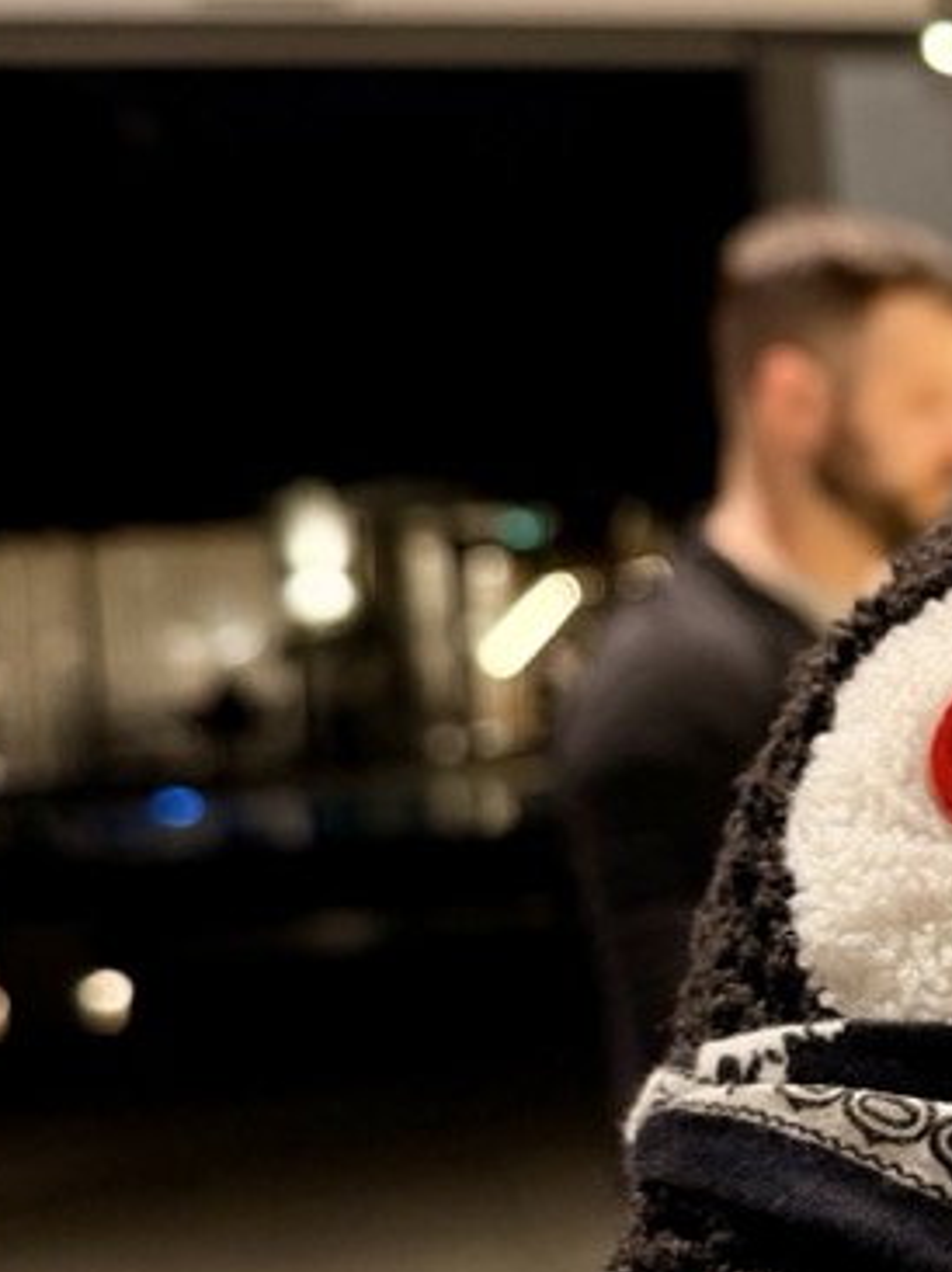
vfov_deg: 23.3
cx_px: 1397
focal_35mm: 84
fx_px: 3084
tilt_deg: -1.7
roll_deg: +2.5
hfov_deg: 16.2
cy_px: 740
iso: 125
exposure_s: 1/50
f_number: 1.78
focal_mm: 6.76
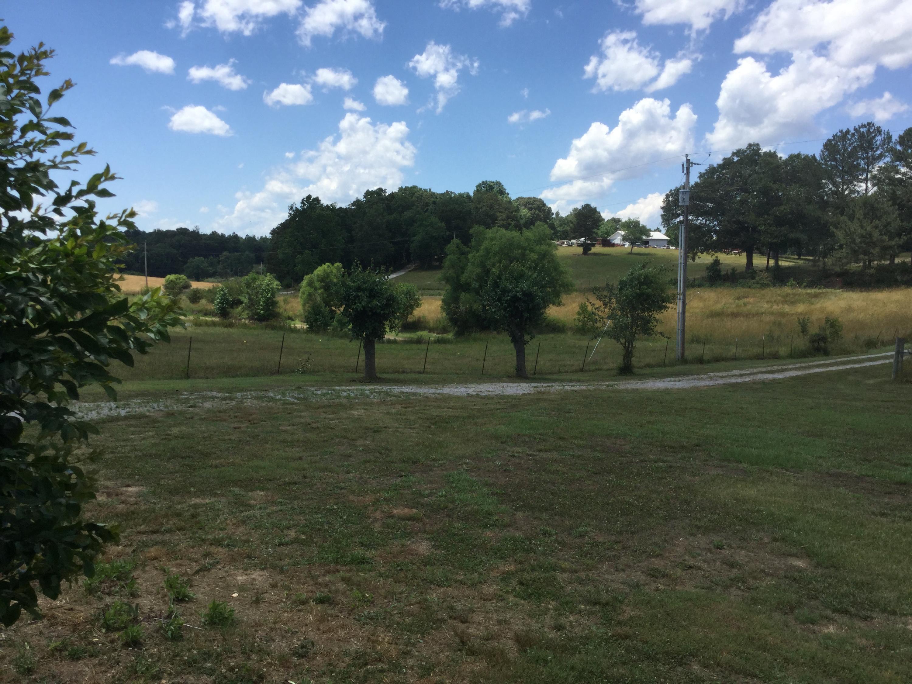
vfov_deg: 45.4
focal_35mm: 31
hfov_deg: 58.4
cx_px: 456
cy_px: 342
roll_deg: -1.8
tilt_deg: -4.3
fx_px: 817
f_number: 2.4
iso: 25
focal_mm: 3.3
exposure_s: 1/1253
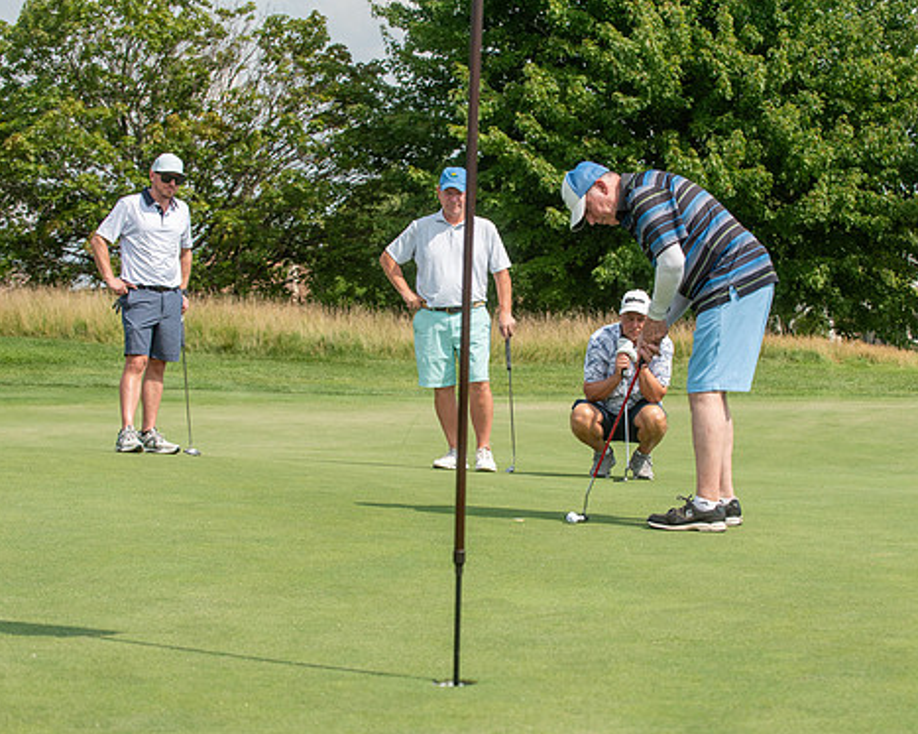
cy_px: 365
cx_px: 497
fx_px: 2471
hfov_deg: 21.0
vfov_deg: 16.9
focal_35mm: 91
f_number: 5
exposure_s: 1/2500
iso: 250
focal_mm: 78
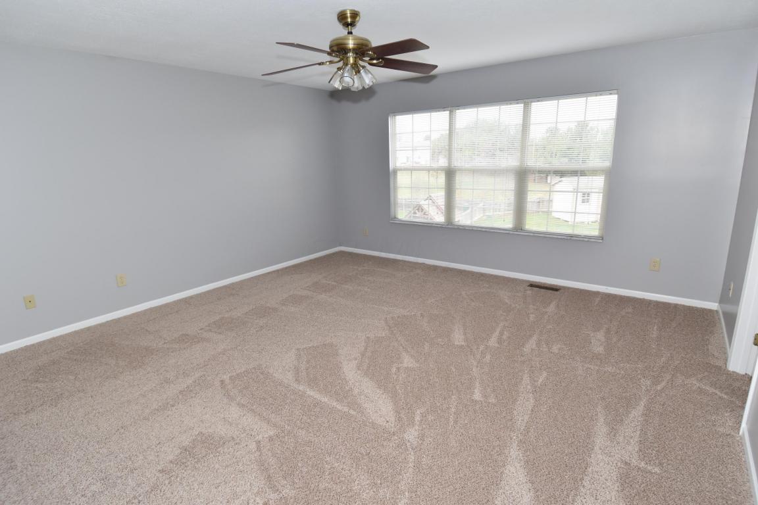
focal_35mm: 18
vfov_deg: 67.4
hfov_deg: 90.0
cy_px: 252
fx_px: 379
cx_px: 379
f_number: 5.6
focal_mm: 12
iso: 640
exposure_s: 1/125
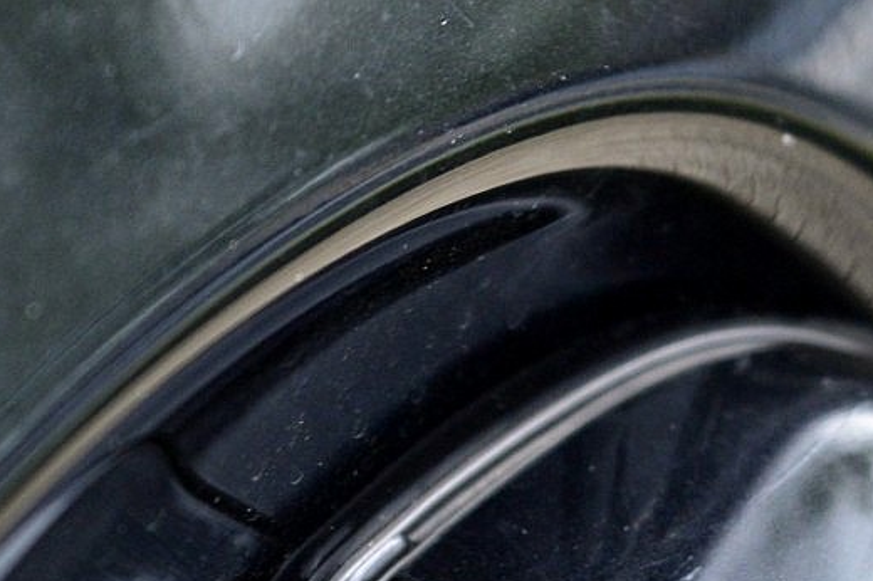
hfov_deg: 8.0
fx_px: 6242
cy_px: 905
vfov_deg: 5.3
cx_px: 203
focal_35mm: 258
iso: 800
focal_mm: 55
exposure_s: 1/50
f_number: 5.6
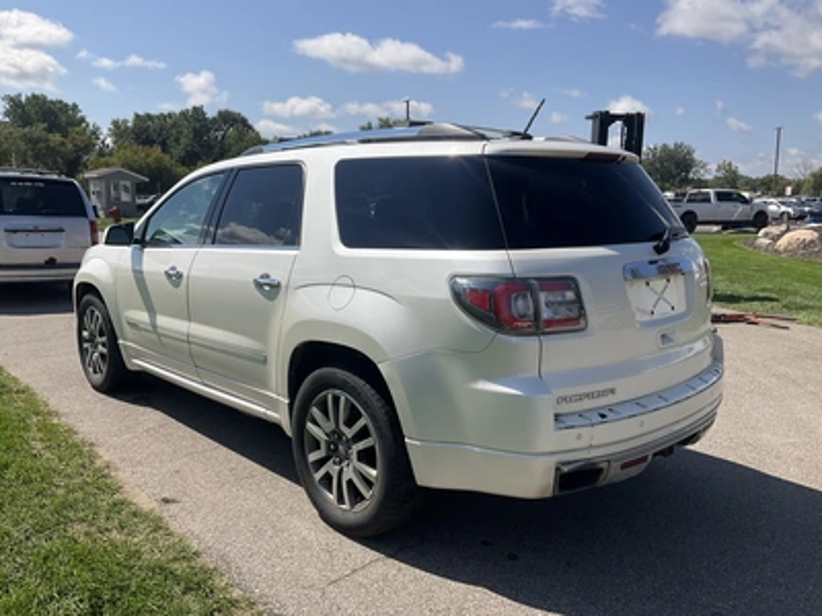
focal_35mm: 29
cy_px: 308
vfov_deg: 48.2
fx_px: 689
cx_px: 411
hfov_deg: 61.7
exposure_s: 1/2667
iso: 25
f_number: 1.8
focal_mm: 3
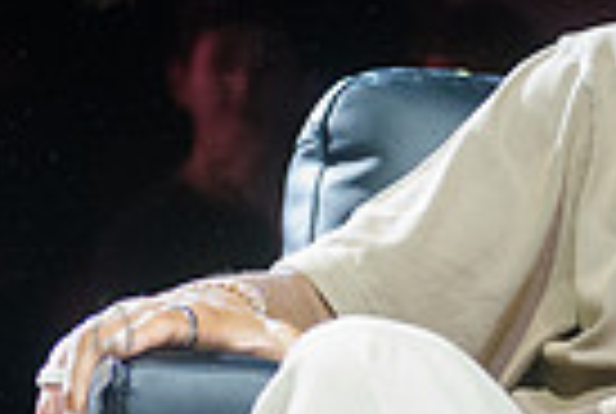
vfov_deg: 2.9
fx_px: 8145
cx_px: 703
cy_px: 102
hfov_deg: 4.3
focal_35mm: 475
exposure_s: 1/1000
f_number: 4.5
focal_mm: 100
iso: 5000
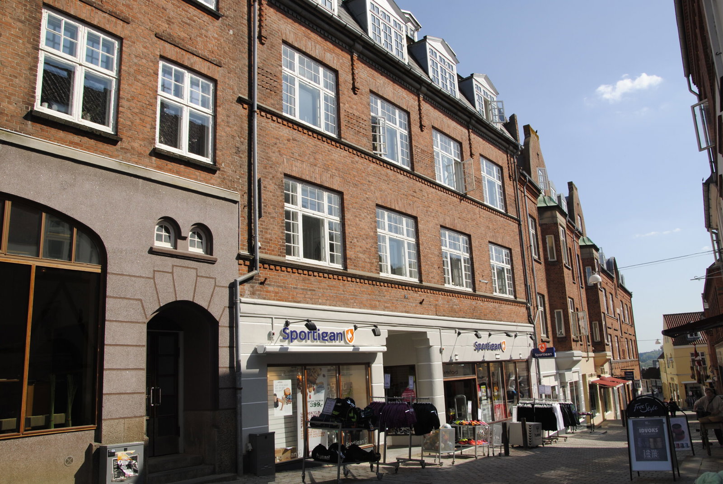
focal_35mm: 27
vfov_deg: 48.0
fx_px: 543
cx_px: 362
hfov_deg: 67.3
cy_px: 242
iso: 100
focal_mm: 18
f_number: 10
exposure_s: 1/200
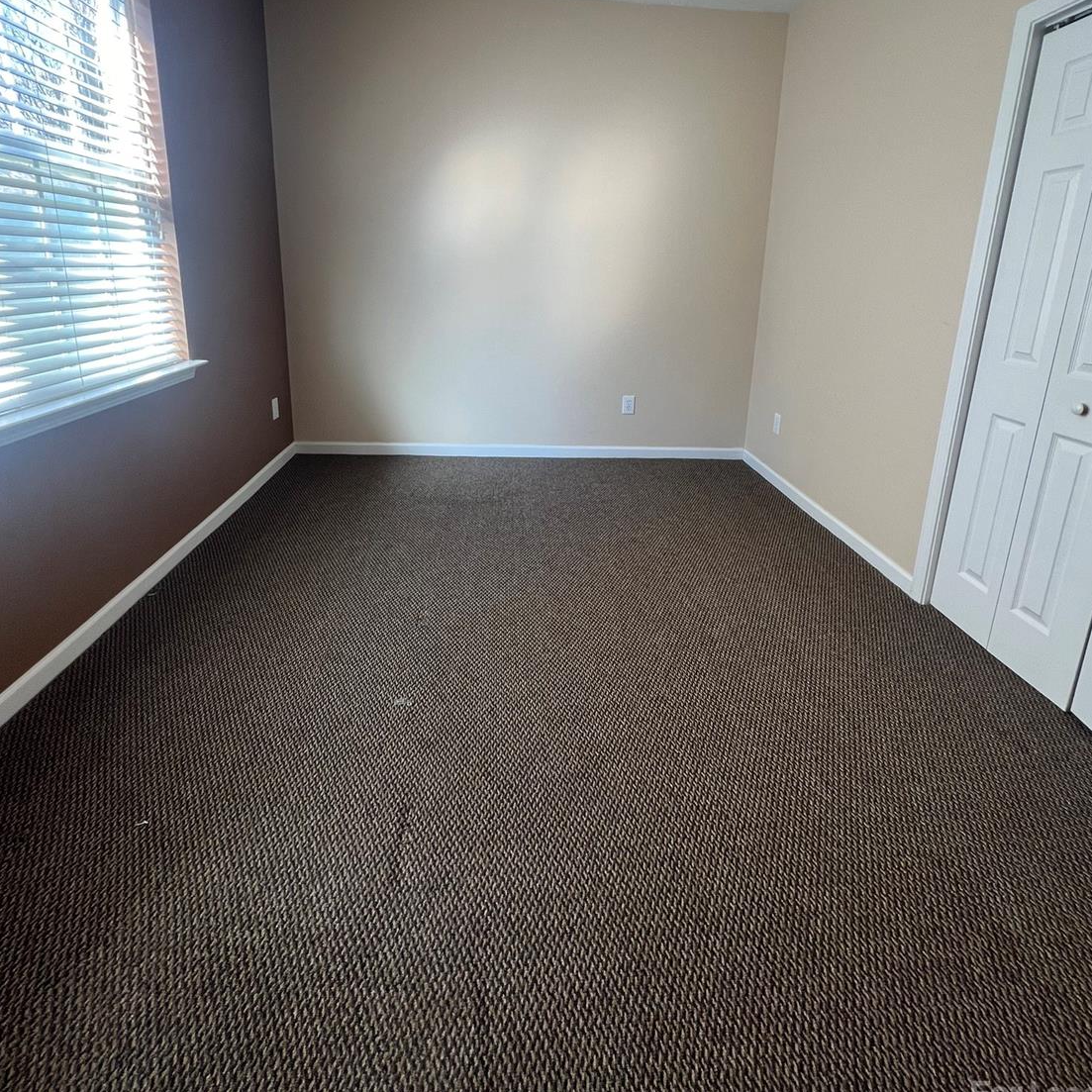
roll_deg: -1.2
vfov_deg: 85.7
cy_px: 407
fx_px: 571
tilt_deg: -13.2
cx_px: 552
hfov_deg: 87.4
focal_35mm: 16
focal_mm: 1.57
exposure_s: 1/120
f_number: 1.8
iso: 100
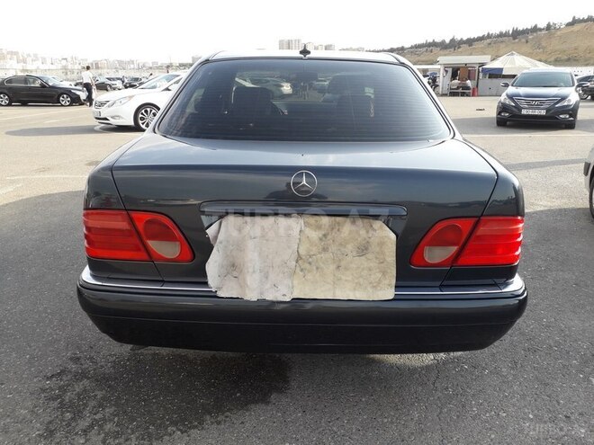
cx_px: 297
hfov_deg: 65.3
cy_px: 222
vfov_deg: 51.4
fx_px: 463
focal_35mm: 27
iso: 40
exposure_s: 1/392
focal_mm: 3.6
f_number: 1.9
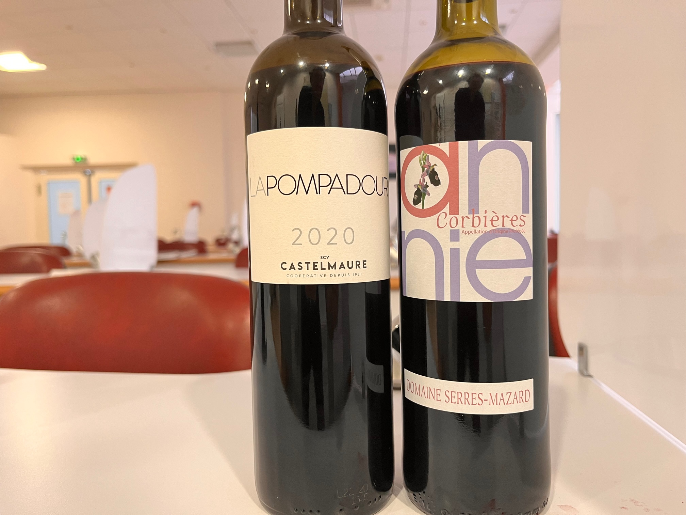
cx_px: 343
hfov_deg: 67.3
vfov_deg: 53.1
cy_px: 258
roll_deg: +2.1
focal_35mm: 26
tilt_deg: -2.7
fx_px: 515
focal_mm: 5.1
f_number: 1.6
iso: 125
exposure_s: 1/50
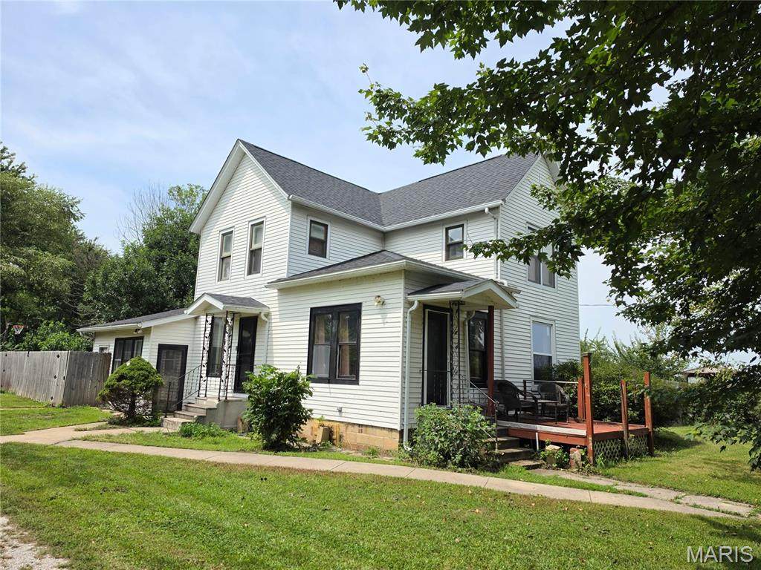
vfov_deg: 58.9
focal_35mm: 23
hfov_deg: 73.9
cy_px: 285
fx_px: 506
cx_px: 380
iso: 64
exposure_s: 1/7622
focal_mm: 6.5
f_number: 1.4
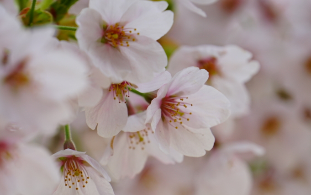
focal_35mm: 280
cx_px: 174
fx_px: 2374
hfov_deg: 7.5
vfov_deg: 4.7
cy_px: 104
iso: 320
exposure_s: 1/250
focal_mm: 156
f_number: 6.3
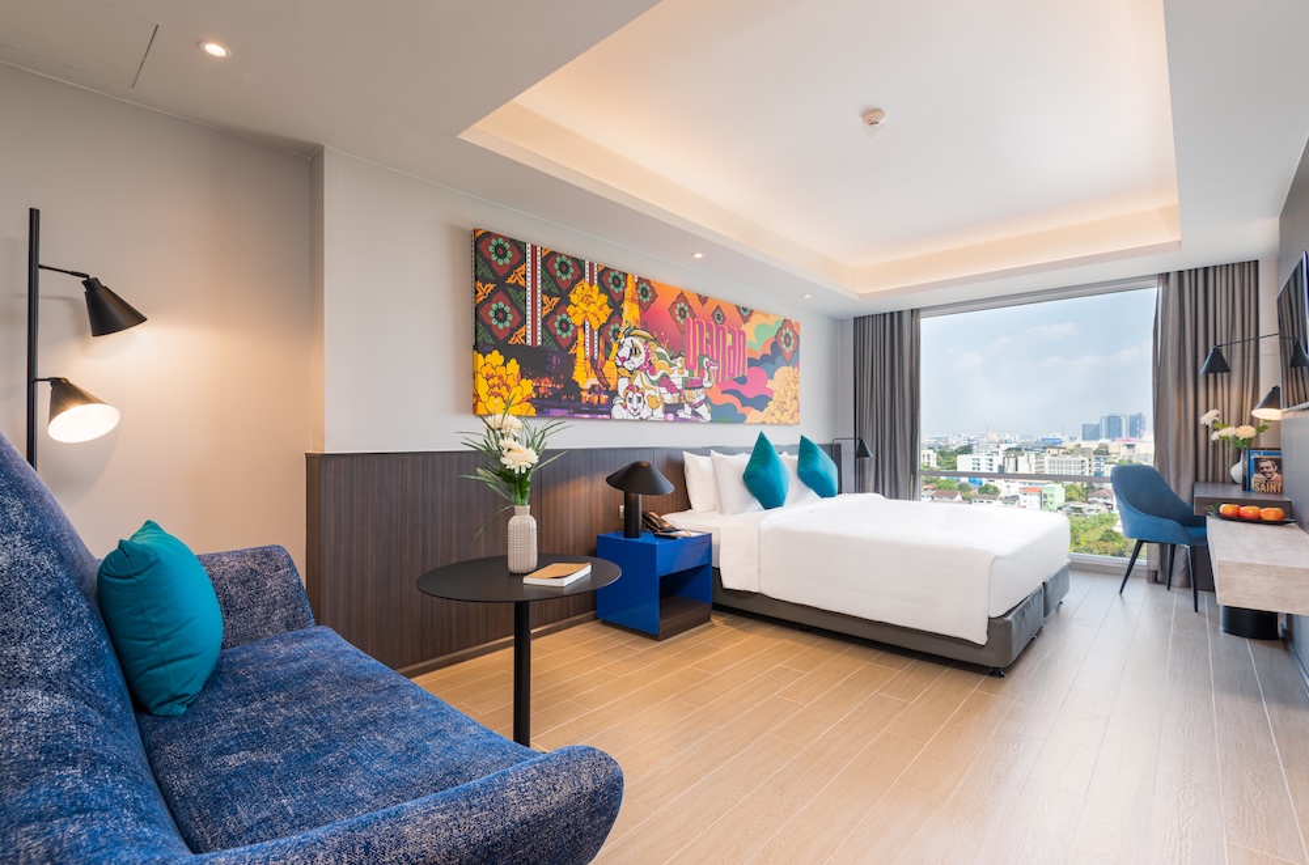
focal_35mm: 16
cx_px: 654
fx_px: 580
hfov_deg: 96.9
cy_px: 432
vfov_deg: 73.4
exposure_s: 1/6
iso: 100
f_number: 8
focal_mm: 16
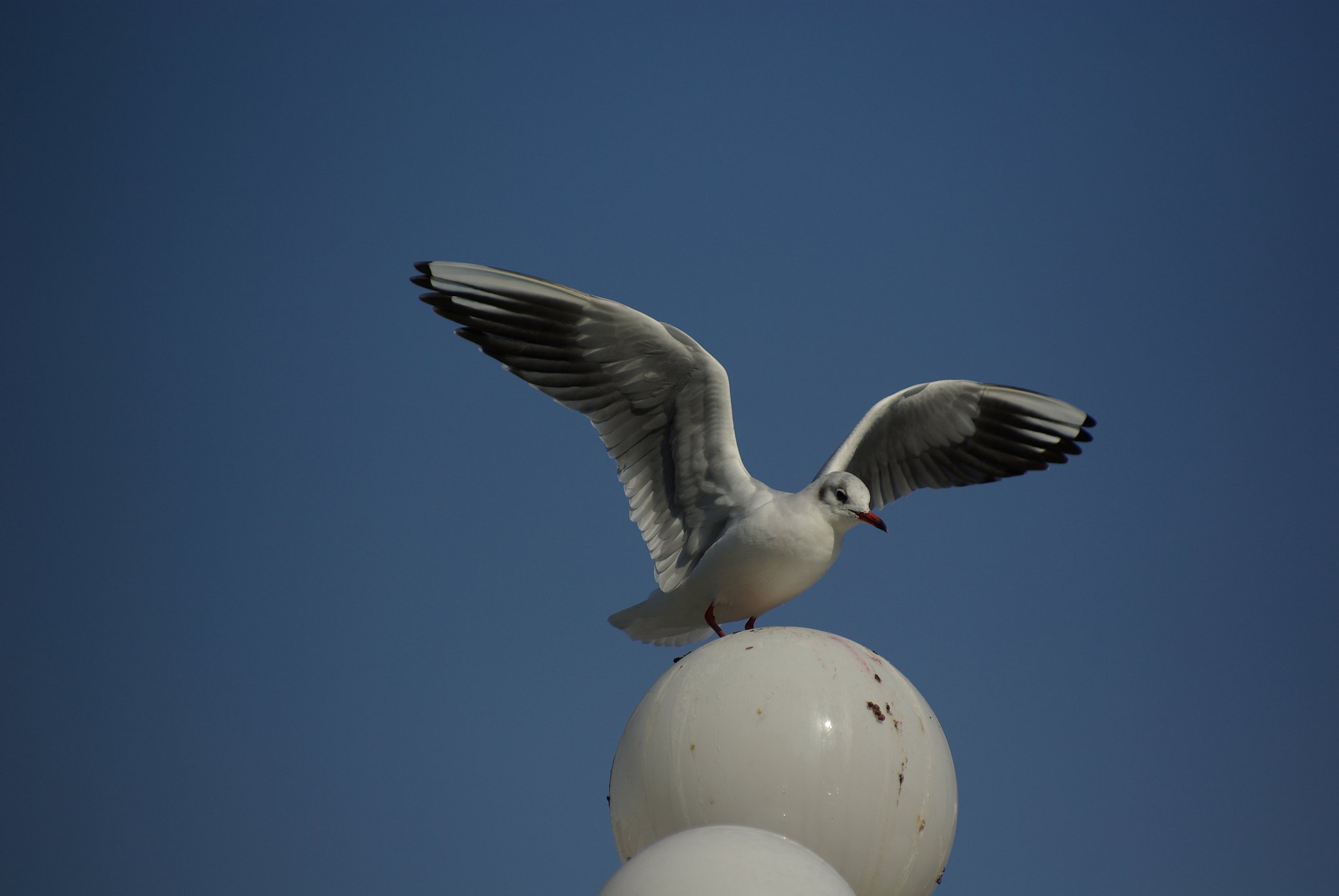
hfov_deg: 10.1
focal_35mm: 202
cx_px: 670
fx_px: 7541
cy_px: 448
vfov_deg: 6.8
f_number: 2.8
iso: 100
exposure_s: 1/4000
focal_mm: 135
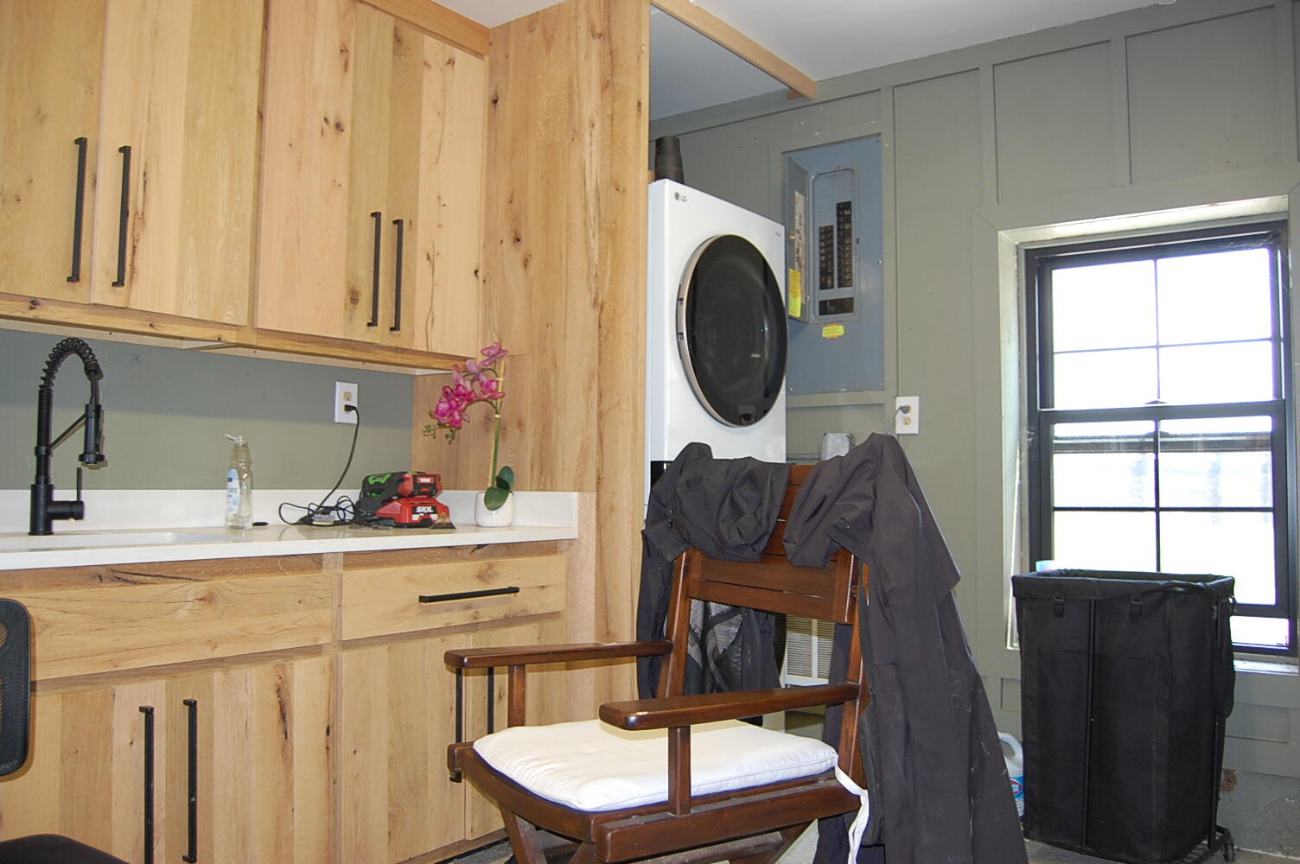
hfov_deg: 64.6
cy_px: 432
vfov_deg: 45.6
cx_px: 650
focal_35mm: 28
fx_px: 1028
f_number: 3.5
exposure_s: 1/60
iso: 400
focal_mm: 19
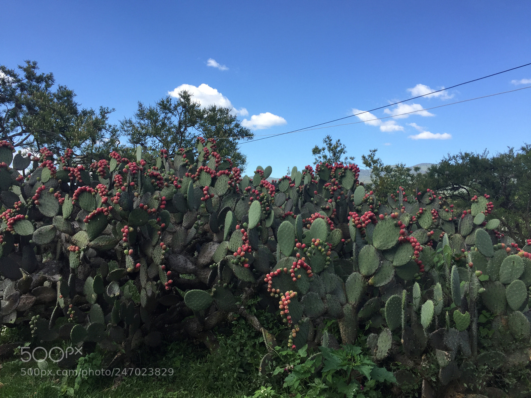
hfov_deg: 61.7
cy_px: 199
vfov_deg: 48.2
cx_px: 266
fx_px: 445
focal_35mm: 29
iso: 32
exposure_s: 1/879
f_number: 2.2
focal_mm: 4.15
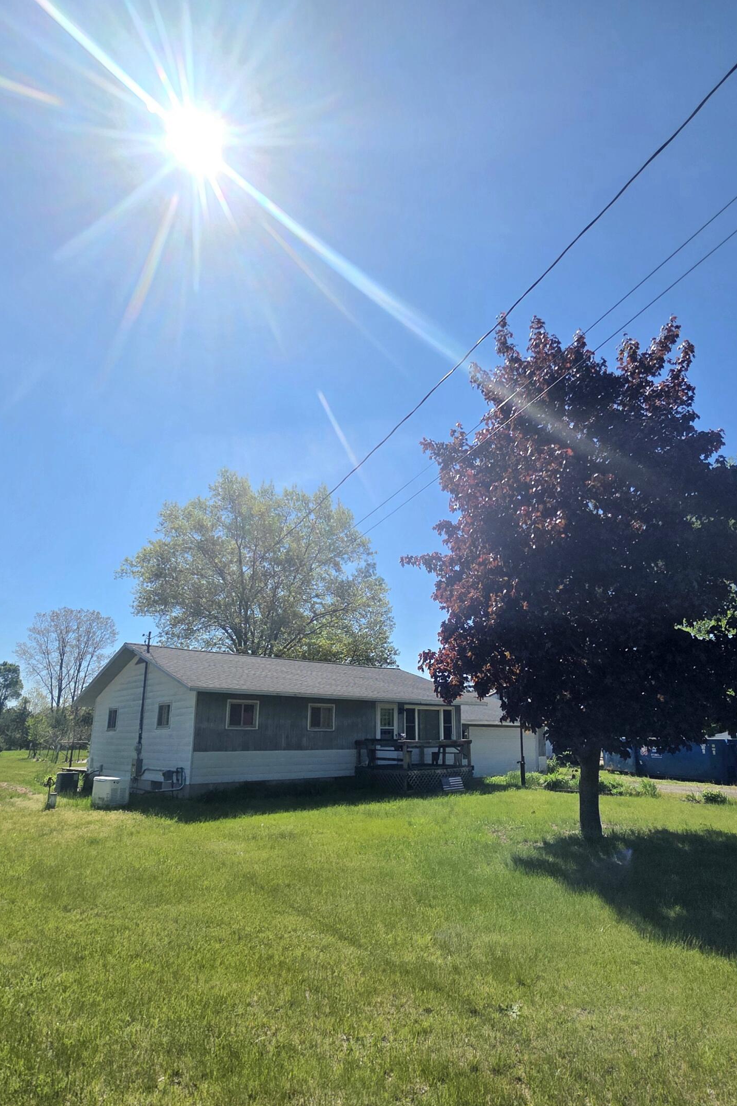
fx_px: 584
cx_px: 394
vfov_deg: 86.9
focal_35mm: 19
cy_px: 574
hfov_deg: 64.5
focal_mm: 2.2
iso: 40
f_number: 1.9
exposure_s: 1/10000
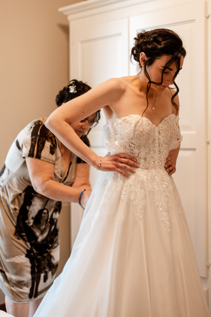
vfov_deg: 37.5
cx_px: 107
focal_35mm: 53
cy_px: 151
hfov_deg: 25.5
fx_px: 466
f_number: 1.8
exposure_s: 1/100
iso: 250
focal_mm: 50
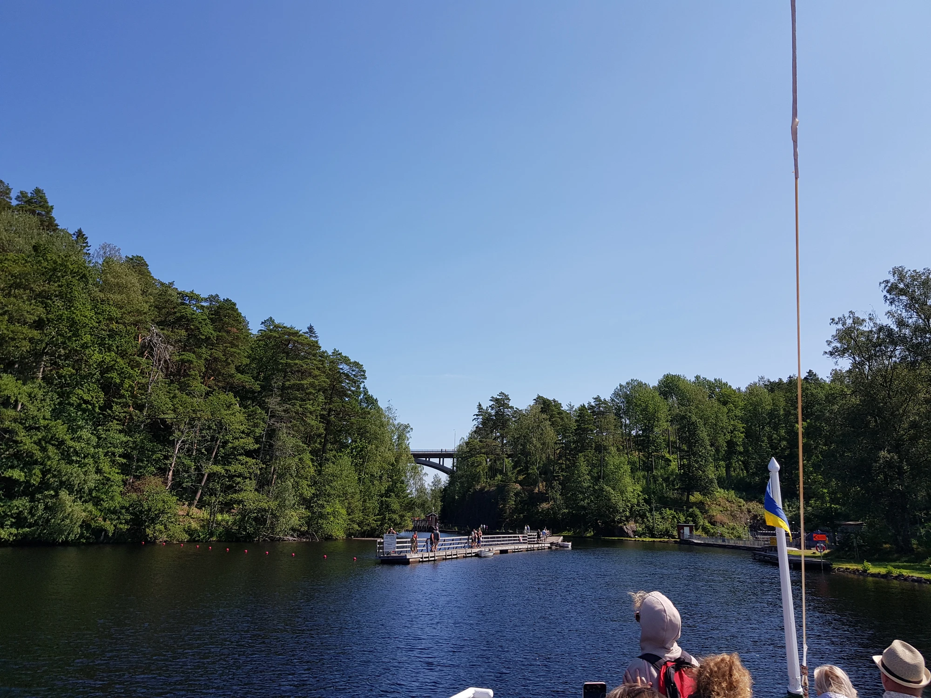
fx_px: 699
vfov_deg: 53.1
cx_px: 466
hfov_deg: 67.3
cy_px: 349
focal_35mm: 26
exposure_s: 1/2256
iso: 40
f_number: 1.7
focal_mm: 4.2
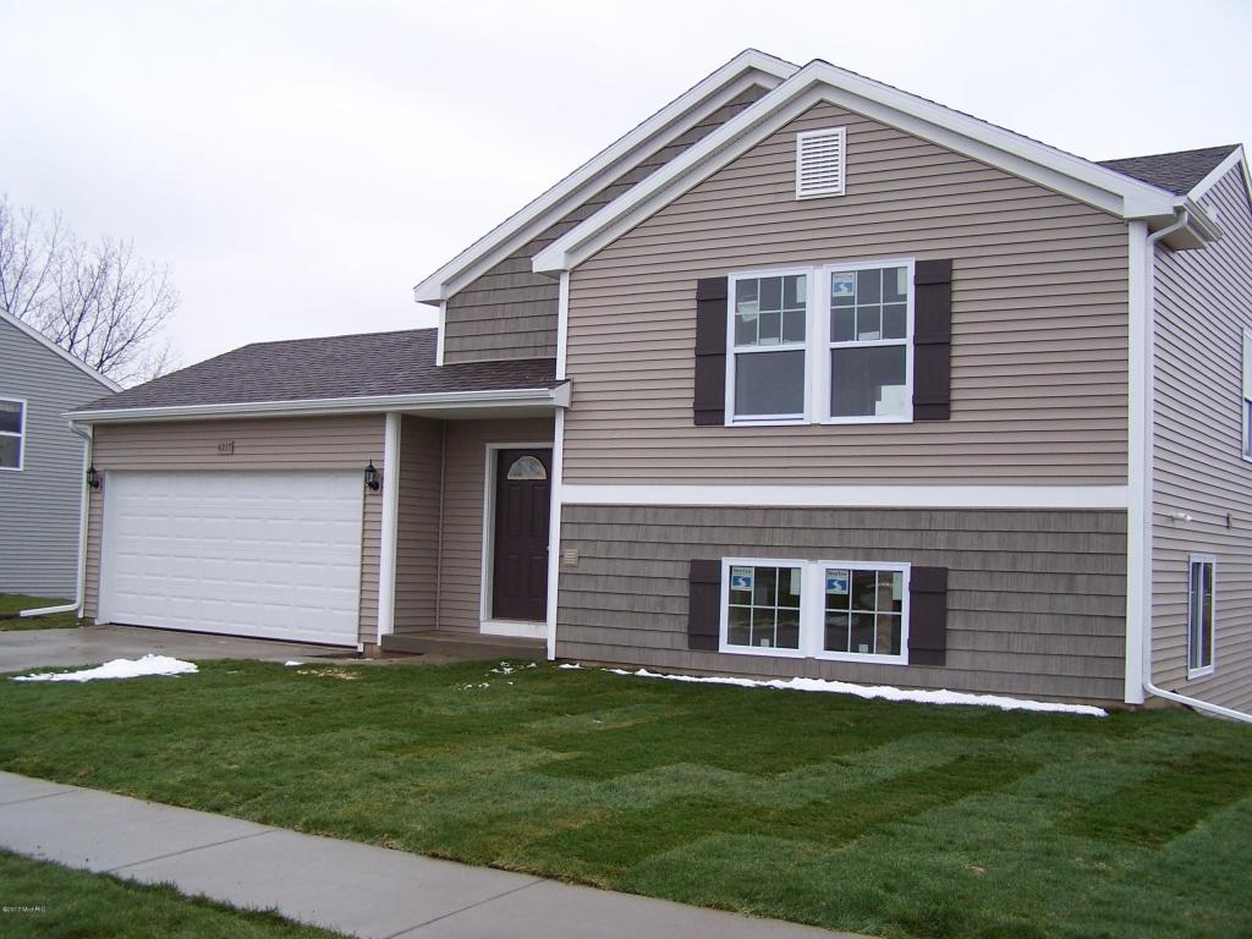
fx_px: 1374
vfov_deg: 37.7
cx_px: 626
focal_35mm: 38
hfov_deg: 49.0
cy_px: 470
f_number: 2.8
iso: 80
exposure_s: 1/90
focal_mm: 6.3
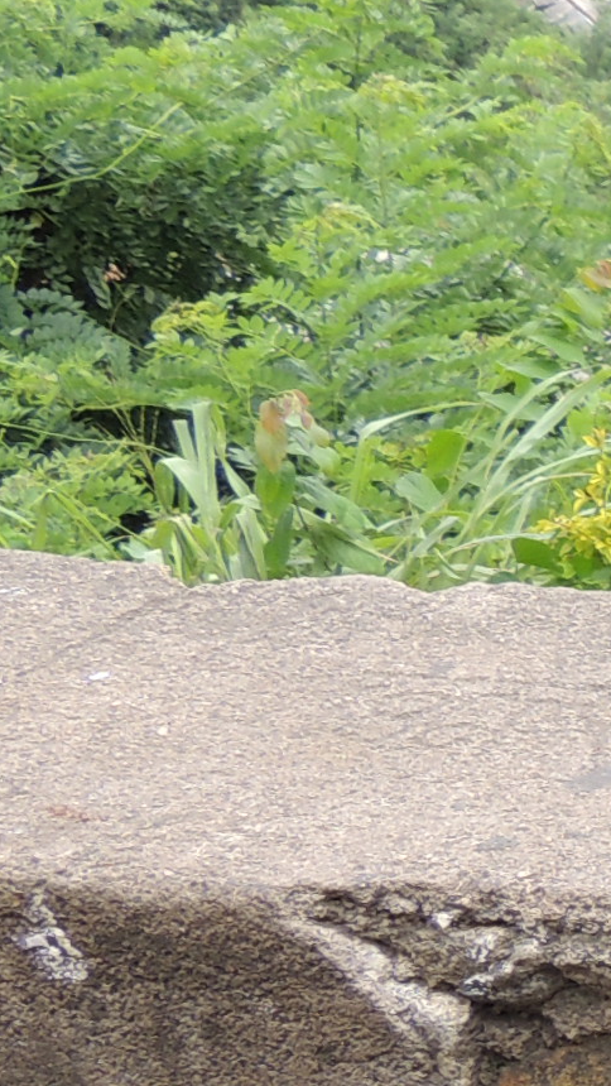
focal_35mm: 124
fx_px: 3570
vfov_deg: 17.2
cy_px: 722
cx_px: 1894
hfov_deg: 8.2
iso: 100
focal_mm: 5.3
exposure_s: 1/320
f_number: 3.1
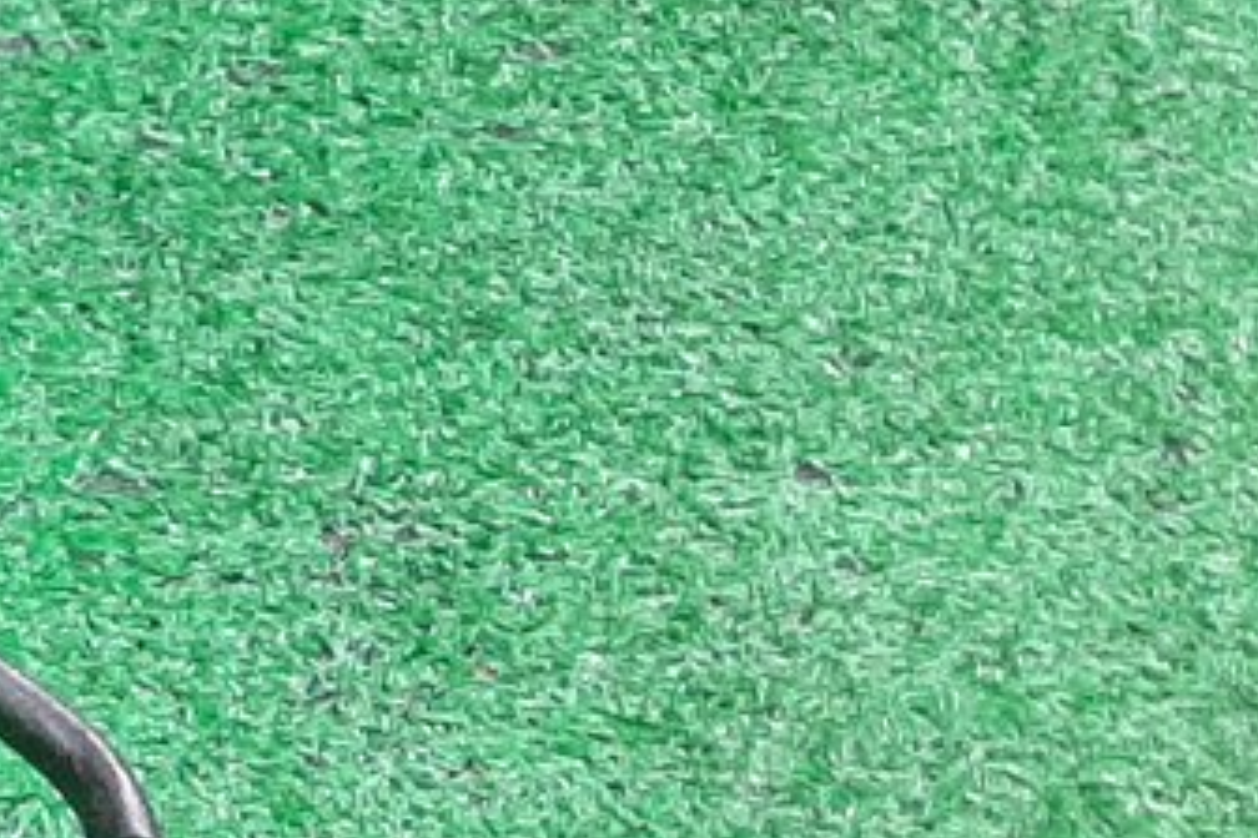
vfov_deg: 11.5
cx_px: -1299
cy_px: -217
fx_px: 4053
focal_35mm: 116
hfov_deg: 14.5
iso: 165
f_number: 1.7
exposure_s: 1/50
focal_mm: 3.93
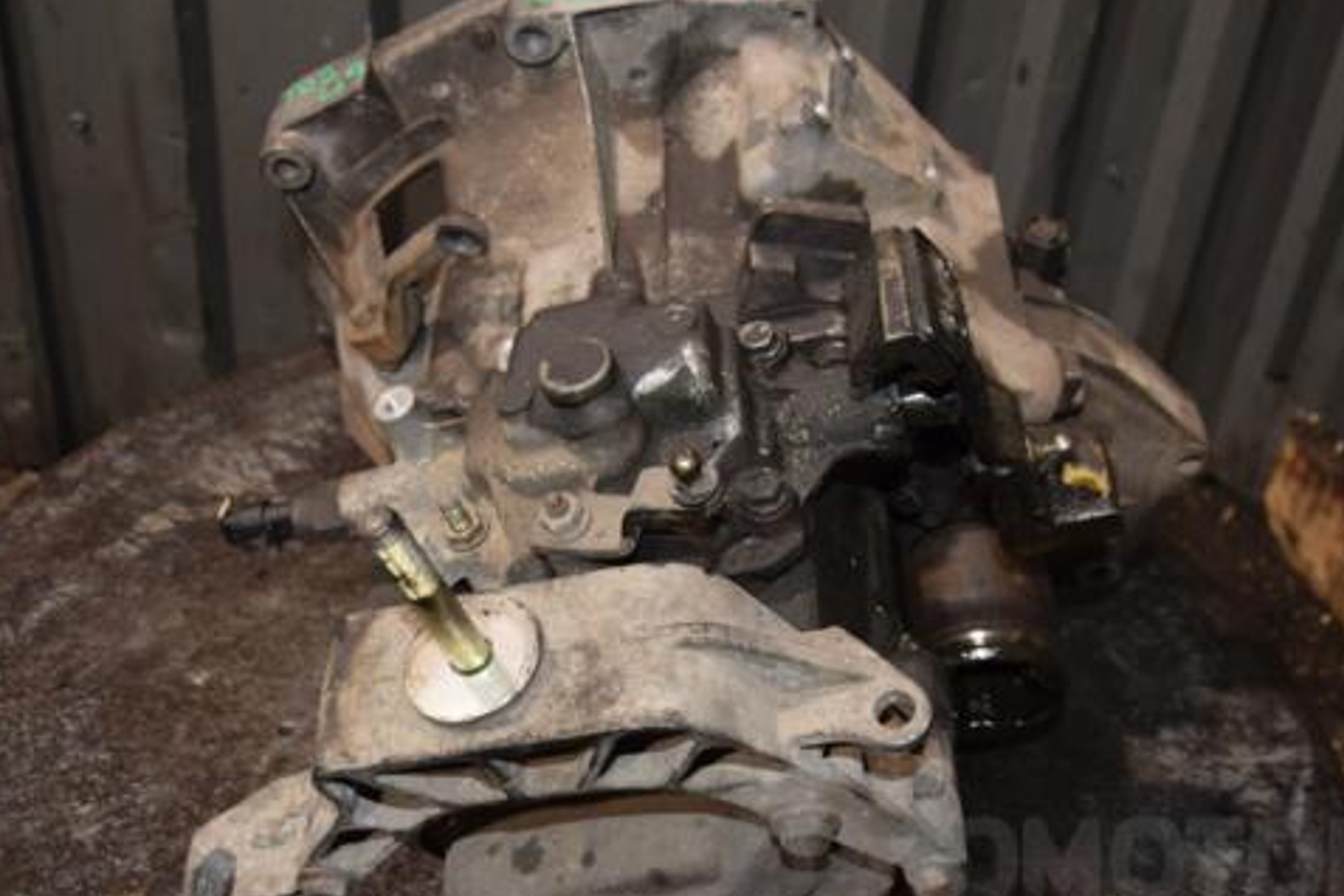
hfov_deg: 48.9
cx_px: 676
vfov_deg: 33.7
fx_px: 1479
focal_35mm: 40
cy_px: 485
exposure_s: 1/60
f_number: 5
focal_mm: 21
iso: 800
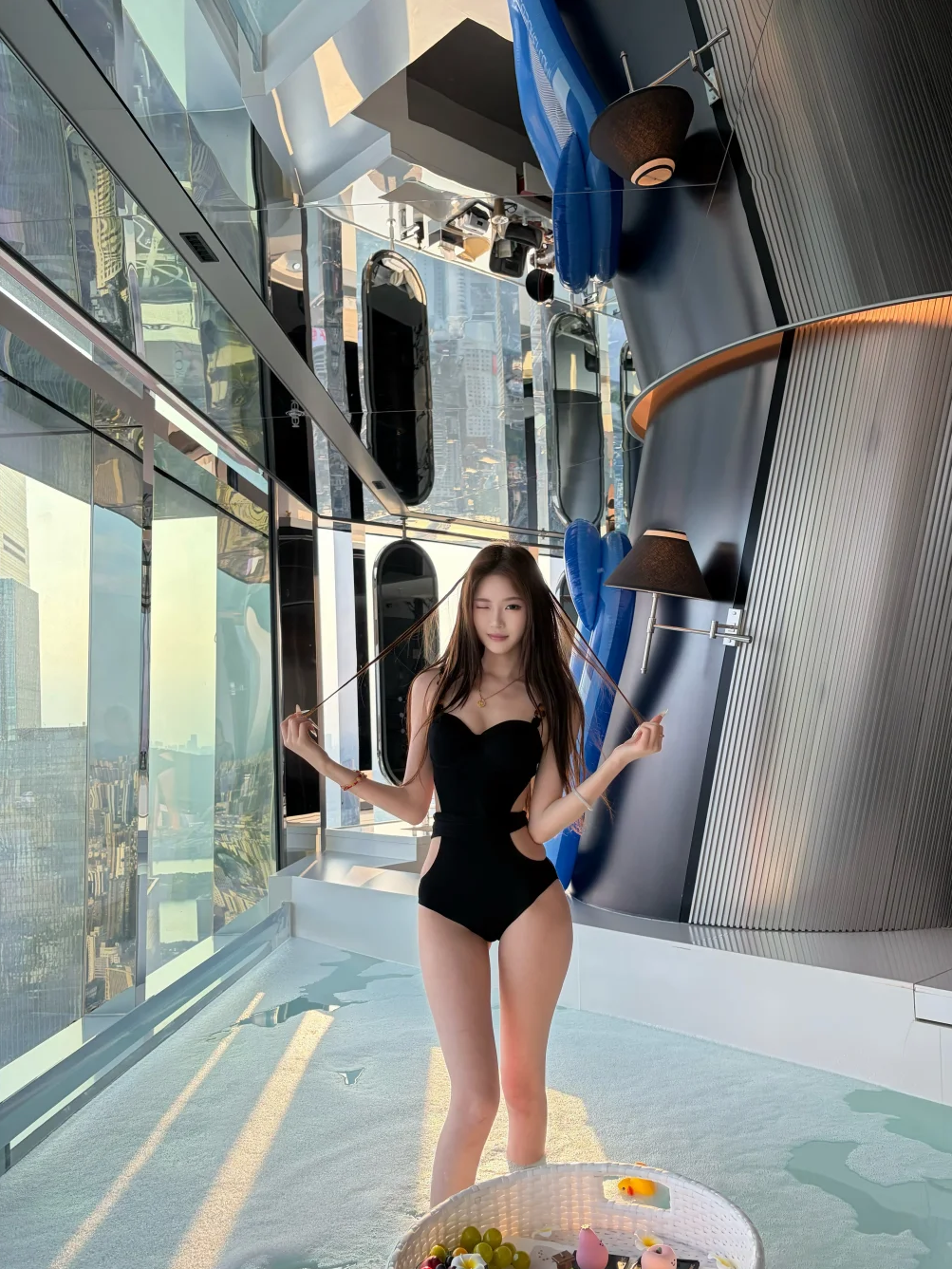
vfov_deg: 63.4
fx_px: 1027
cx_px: 510
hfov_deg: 49.7
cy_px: 681
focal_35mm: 28
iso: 64
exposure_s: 1/402
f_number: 1.6
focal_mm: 5.96
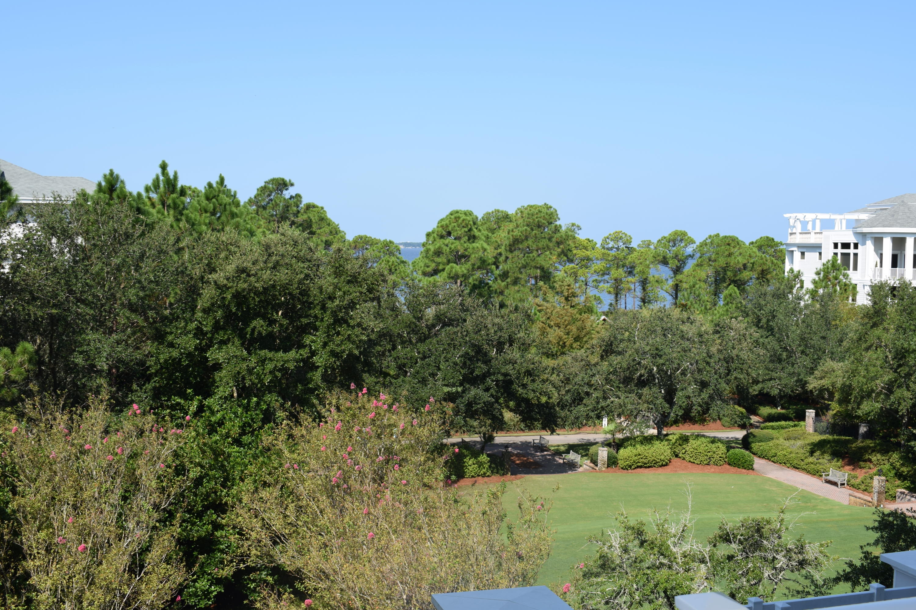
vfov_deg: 33.0
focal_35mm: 40
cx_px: 458
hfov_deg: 47.9
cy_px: 305
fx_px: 1030
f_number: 9
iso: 100
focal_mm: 27
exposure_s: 1/200
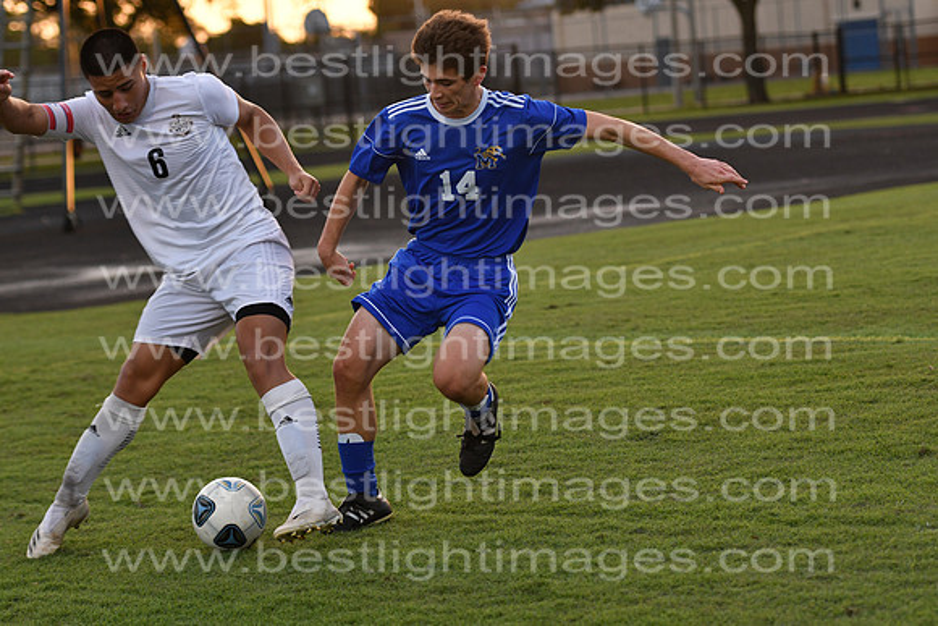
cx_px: 469
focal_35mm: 129
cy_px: 313
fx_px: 3362
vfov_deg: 10.6
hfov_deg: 15.9
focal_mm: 86
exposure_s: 1/800
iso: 400
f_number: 3.2
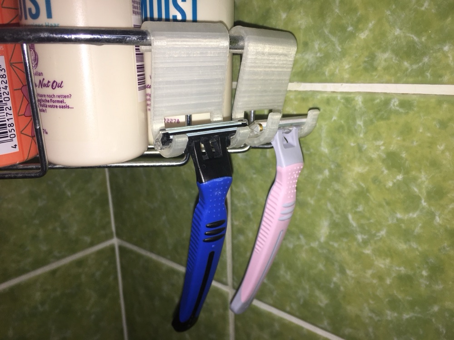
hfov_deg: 61.7
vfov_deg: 48.2
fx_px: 380
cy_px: 170
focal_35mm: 29
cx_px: 227
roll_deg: +1.8
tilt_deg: -15.8
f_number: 2.2
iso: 25
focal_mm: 4.15
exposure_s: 1/133
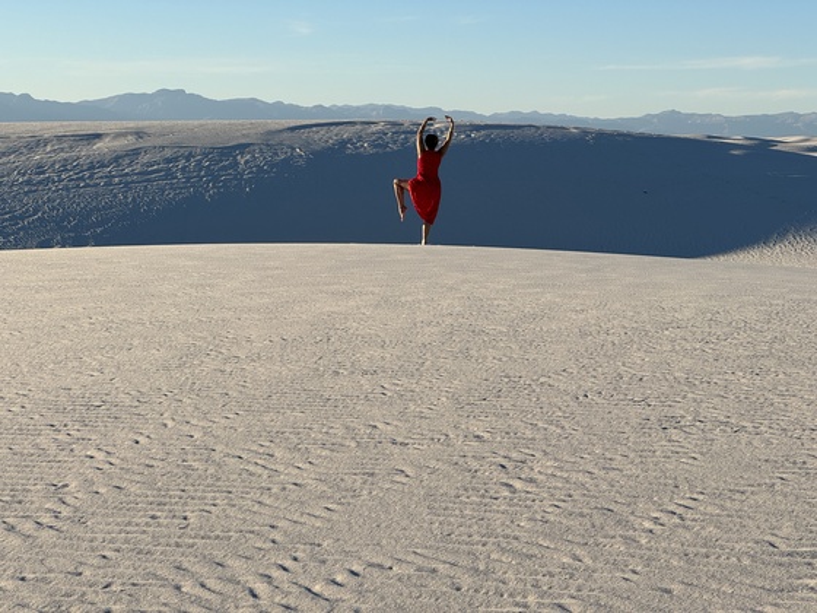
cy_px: 306
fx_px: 1817
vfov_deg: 19.1
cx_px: 408
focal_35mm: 77
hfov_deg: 25.3
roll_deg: -1.3
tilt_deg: -6.6
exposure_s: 1/951
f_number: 2.8
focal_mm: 9
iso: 25
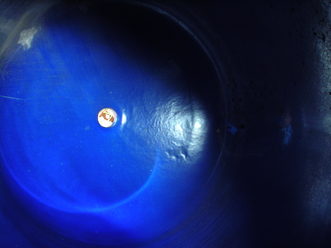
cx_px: 166
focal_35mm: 38
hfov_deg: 49.0
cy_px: 124
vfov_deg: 37.7
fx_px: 363
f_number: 3.2
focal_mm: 6.3
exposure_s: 1/60.1
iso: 125
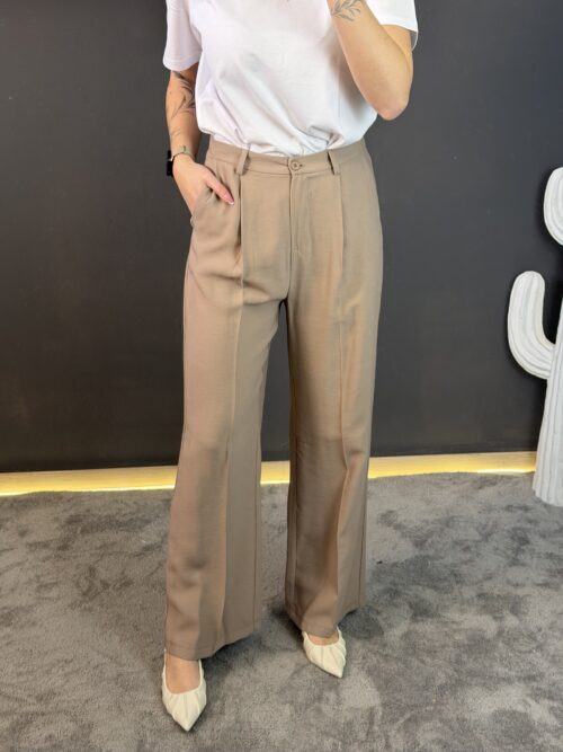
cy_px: 376
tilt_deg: -30.8
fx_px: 1041
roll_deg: +1.8
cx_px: 282
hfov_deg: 30.3
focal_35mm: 48
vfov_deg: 39.7
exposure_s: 1/50
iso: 80
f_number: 1.78
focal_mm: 6.76
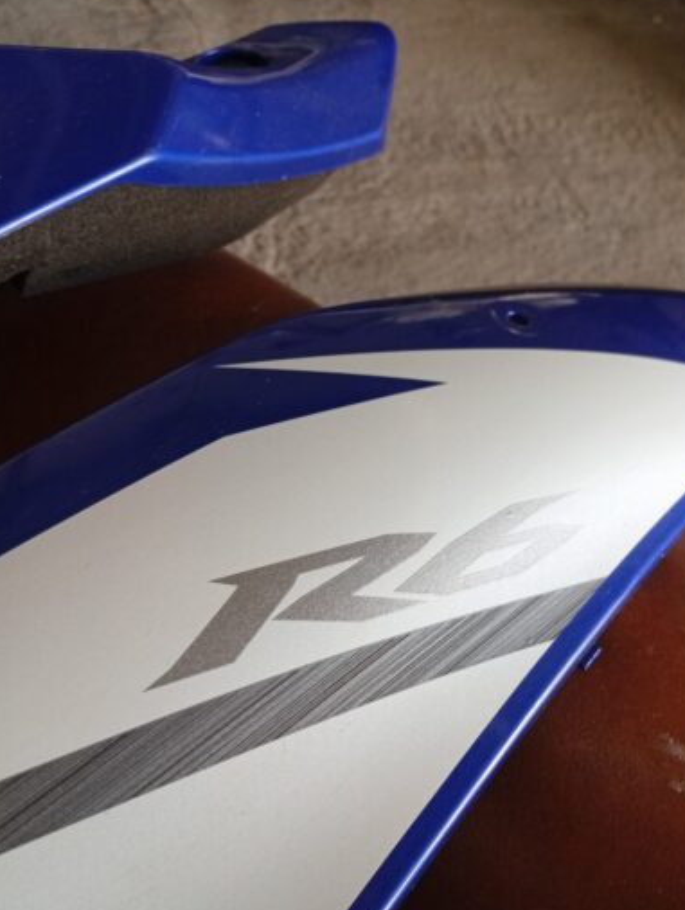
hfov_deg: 44.1
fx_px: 842
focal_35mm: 32
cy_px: 513
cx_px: 397
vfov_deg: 56.6
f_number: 1.8
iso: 229
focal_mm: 3.98
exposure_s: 1/50
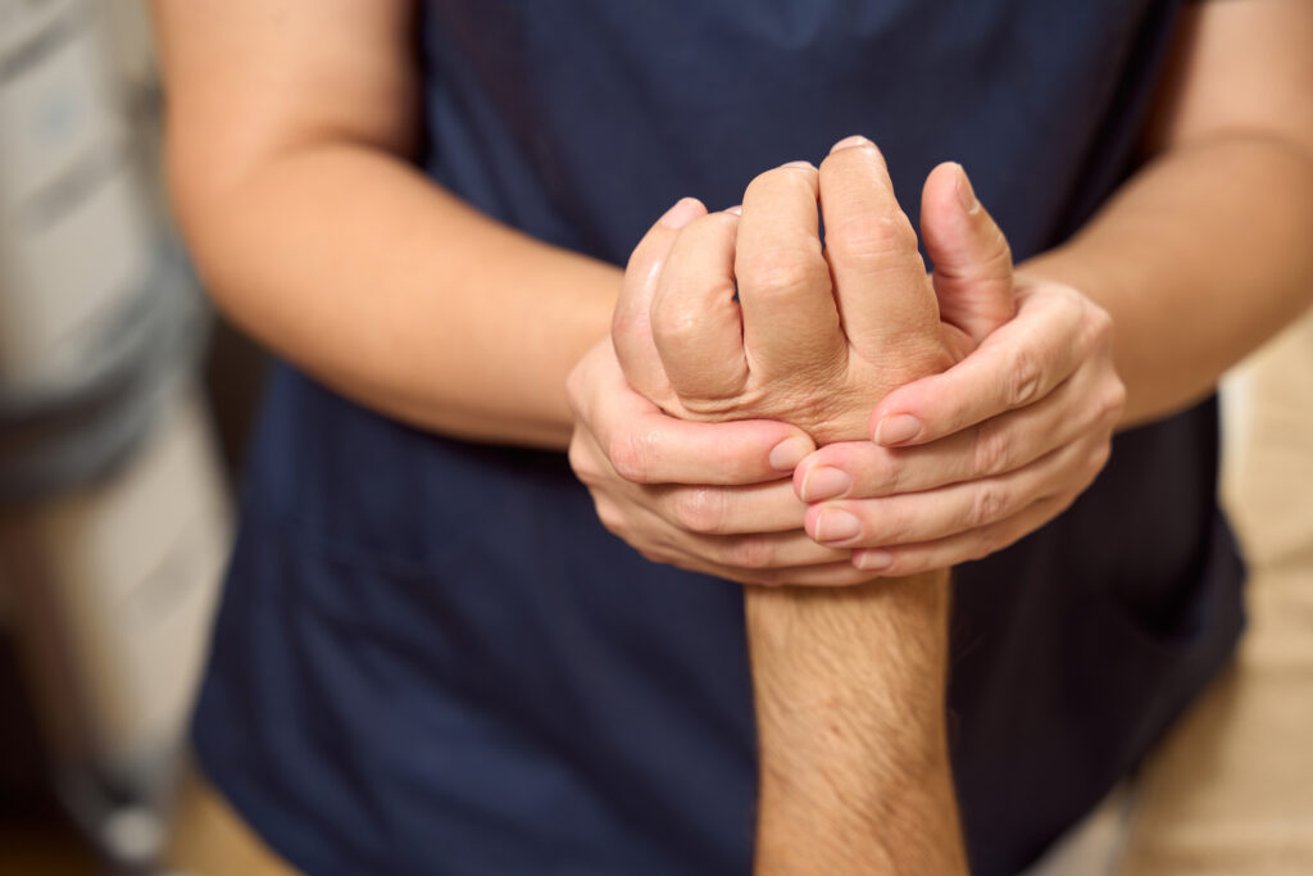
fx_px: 2466
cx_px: 656
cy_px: 438
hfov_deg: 29.8
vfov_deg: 20.1
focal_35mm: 68
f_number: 3.5
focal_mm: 67.6
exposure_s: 1/200
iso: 100
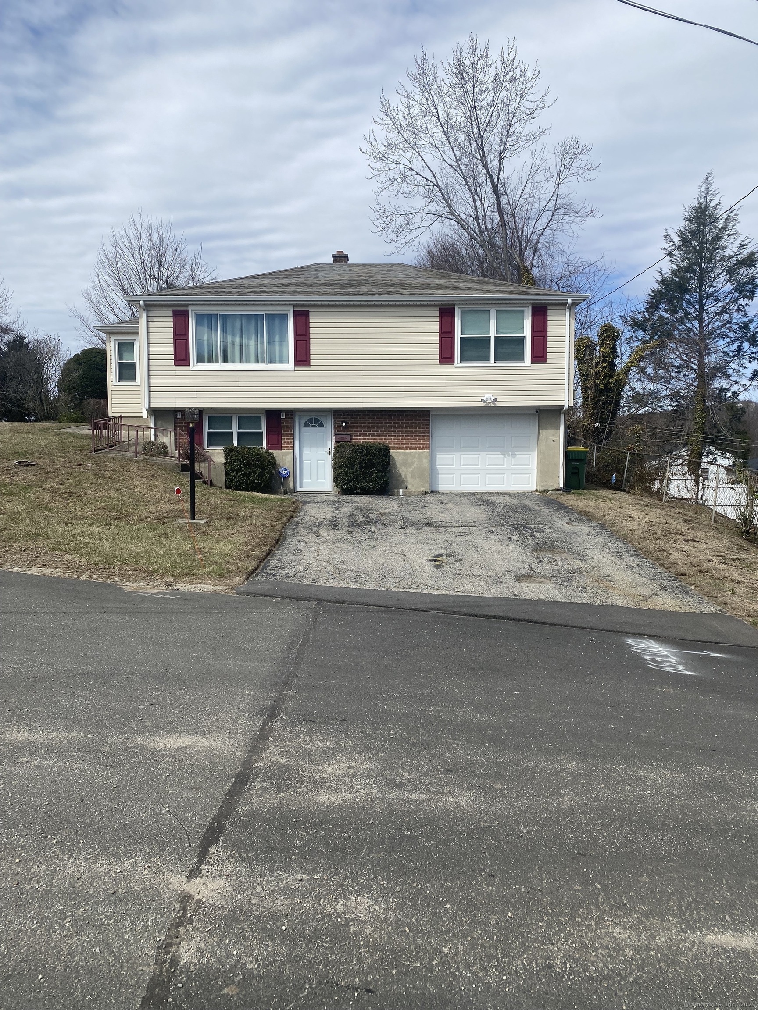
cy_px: 505
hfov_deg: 53.1
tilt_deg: -2.3
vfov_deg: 67.3
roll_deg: -0.2
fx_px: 759
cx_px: 379
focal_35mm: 26
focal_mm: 4.25
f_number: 1.8
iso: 32
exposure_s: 1/4115
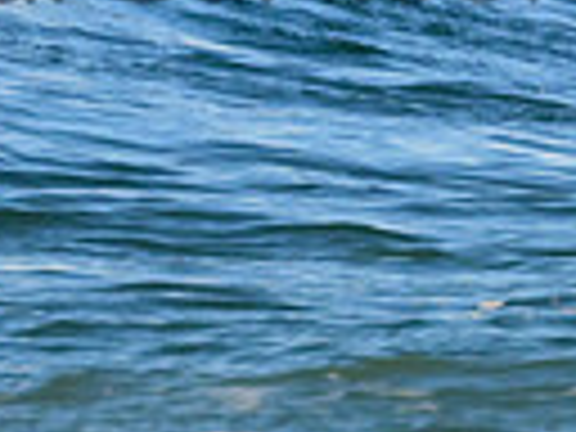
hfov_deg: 0.6
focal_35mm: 3579
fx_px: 59554
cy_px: -101
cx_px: 302
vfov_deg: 0.4
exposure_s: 1/2000
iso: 2200
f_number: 11
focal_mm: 800
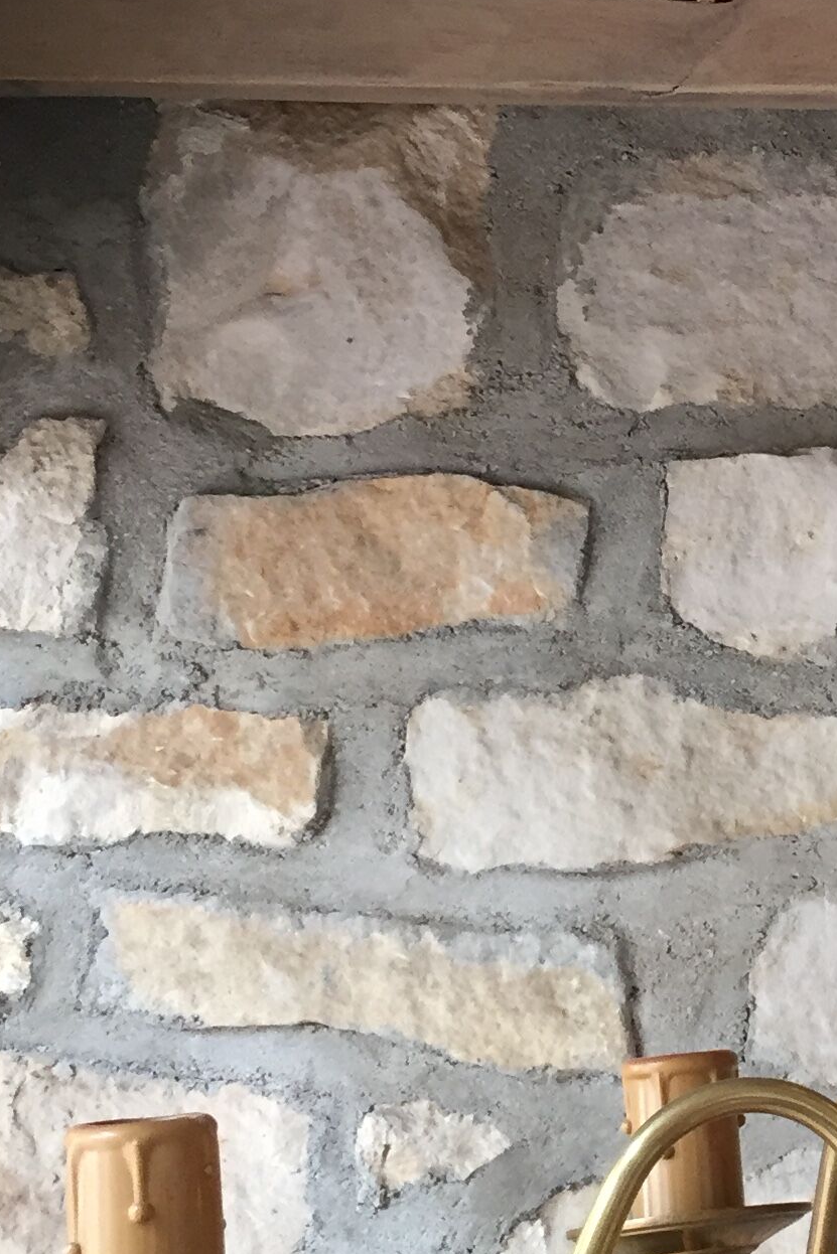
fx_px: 2754
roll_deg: -1.3
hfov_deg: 16.5
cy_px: 550
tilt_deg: +5.5
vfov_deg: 25.7
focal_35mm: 79
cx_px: 1032
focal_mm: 4.15
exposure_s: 1/33
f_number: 2.2
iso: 125
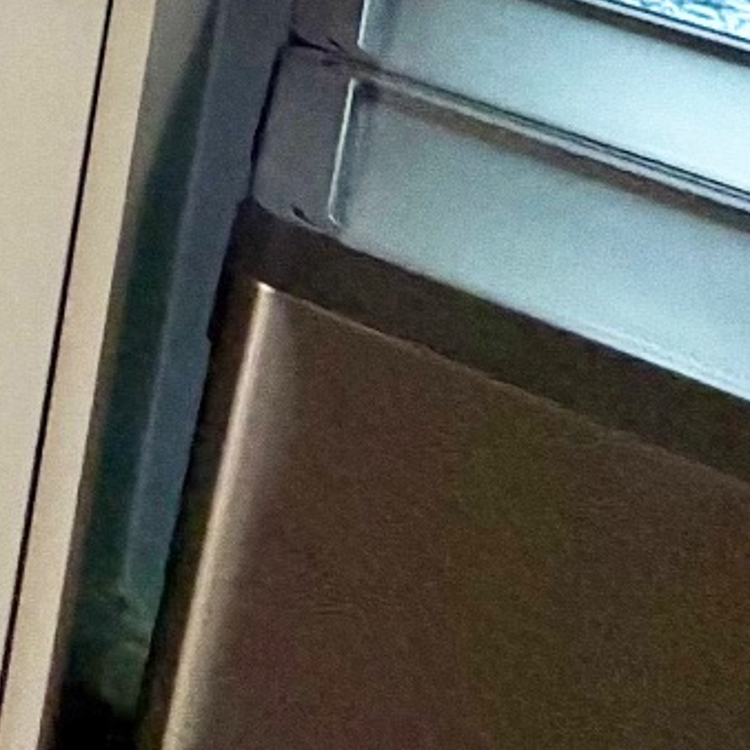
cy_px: -774
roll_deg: +0.7
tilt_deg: -9.0
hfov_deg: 11.6
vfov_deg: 16.8
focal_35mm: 75
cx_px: -1484
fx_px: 1838
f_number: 2.2
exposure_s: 1/50
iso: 160
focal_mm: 2.22
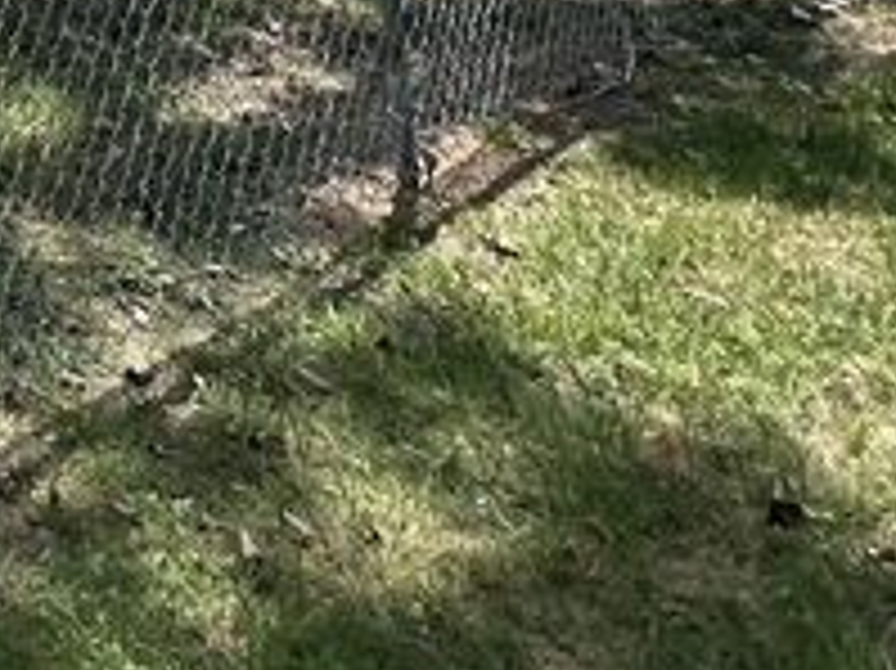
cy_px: -859
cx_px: -882
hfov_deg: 18.8
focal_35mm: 67
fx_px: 1733
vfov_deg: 15.1
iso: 32
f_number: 1.8
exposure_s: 1/1074
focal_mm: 1.57
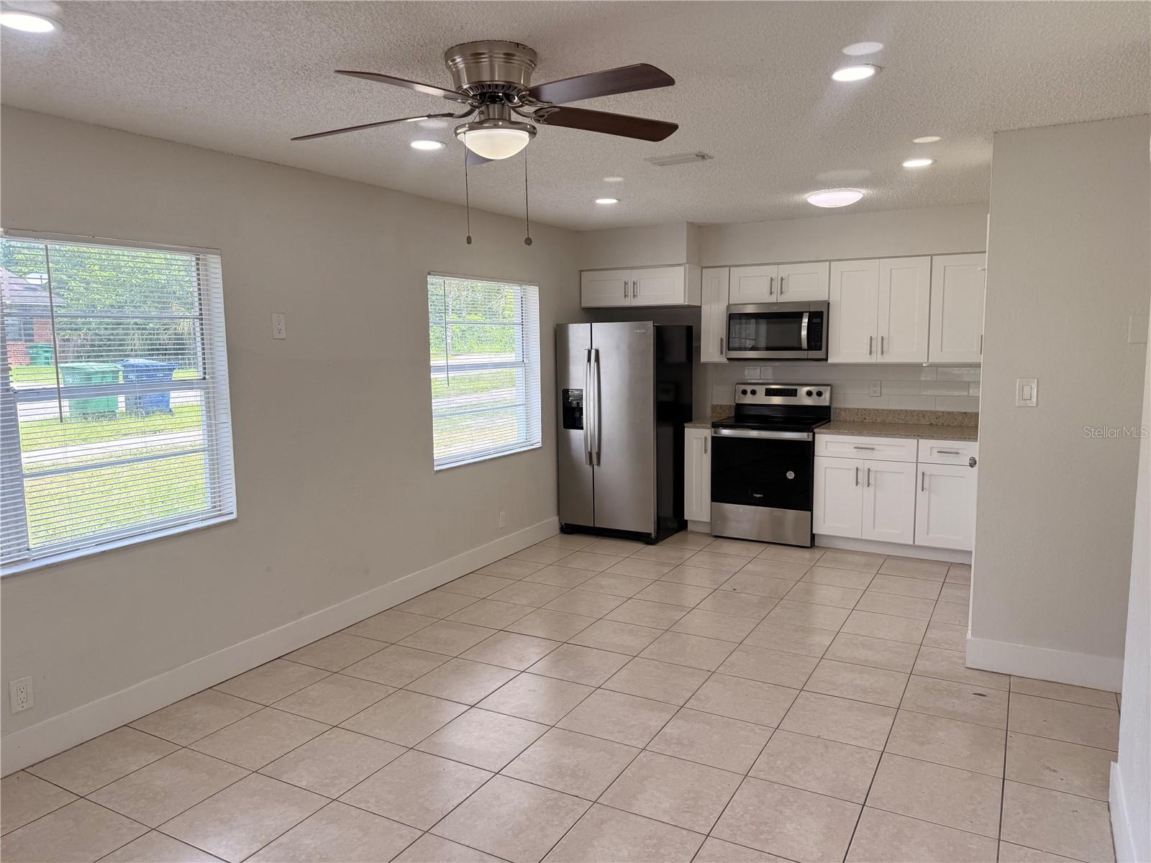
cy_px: 432
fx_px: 798
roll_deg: +0.6
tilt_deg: -6.5
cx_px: 576
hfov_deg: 71.6
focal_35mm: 24
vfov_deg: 56.8
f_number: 1.78
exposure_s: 1/397
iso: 100
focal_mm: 6.76
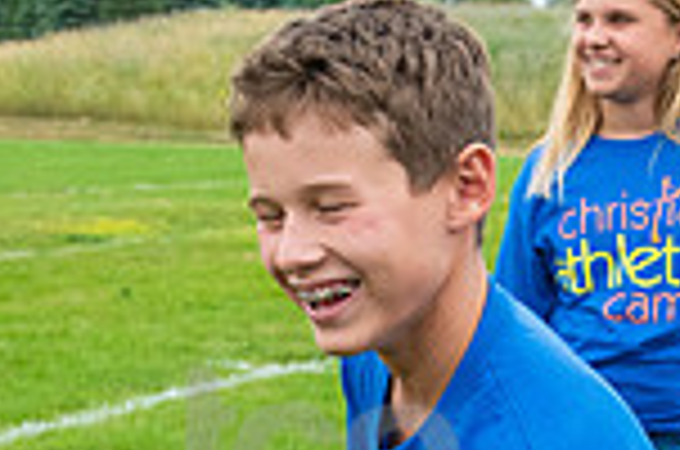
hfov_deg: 15.7
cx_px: 324
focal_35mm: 131
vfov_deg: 10.3
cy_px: 529
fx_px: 2469
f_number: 5.6
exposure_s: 1/1600
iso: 2000
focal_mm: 34
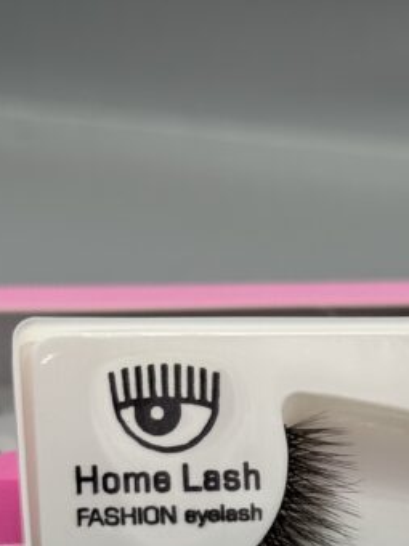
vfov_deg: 18.1
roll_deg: -4.8
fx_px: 1670
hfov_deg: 13.8
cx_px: 415
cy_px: 549
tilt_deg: -24.9
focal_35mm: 106
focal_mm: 6.86
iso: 64
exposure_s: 1/1193
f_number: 1.78
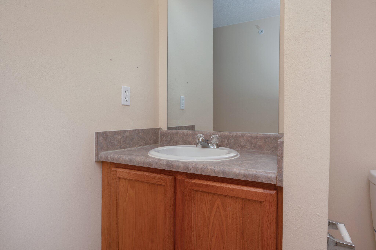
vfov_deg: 60.6
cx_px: 188
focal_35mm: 20
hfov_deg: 82.6
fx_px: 214
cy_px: 125
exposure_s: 1/50
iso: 100
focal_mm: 20.5
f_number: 9
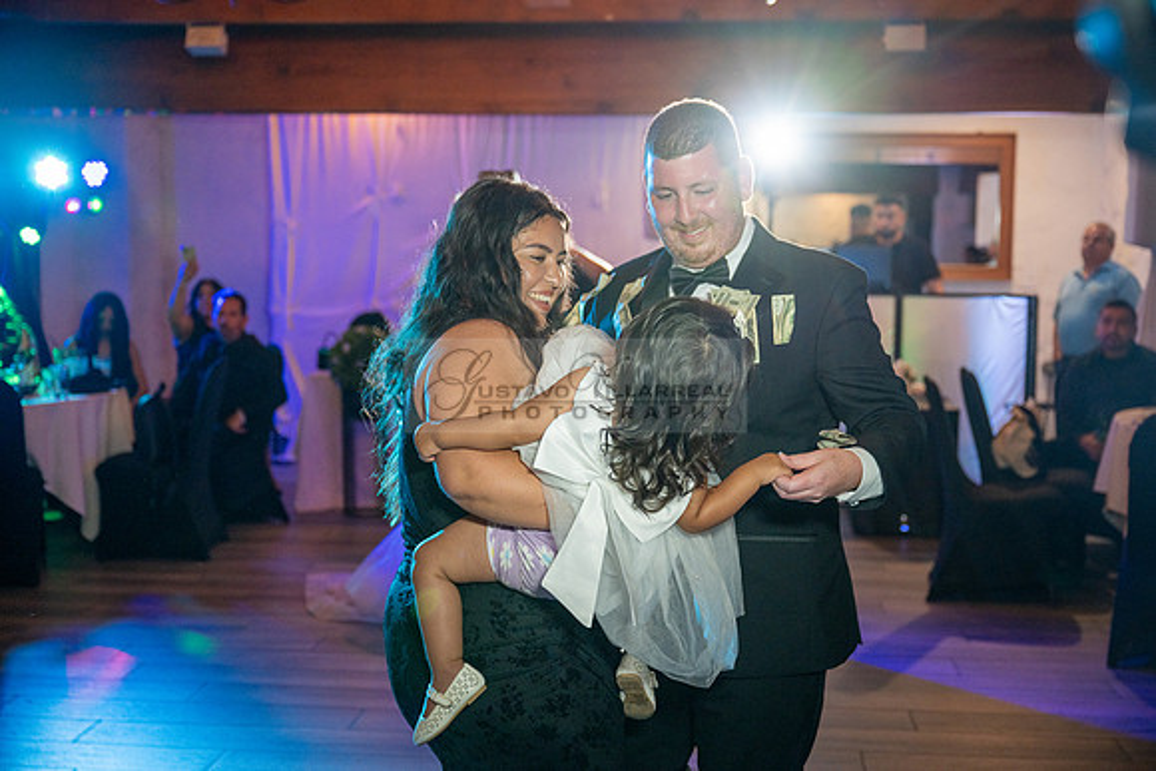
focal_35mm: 44
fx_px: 1413
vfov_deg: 30.5
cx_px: 578
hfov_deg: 44.5
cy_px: 386
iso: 500
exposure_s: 1/200
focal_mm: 44
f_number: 3.2
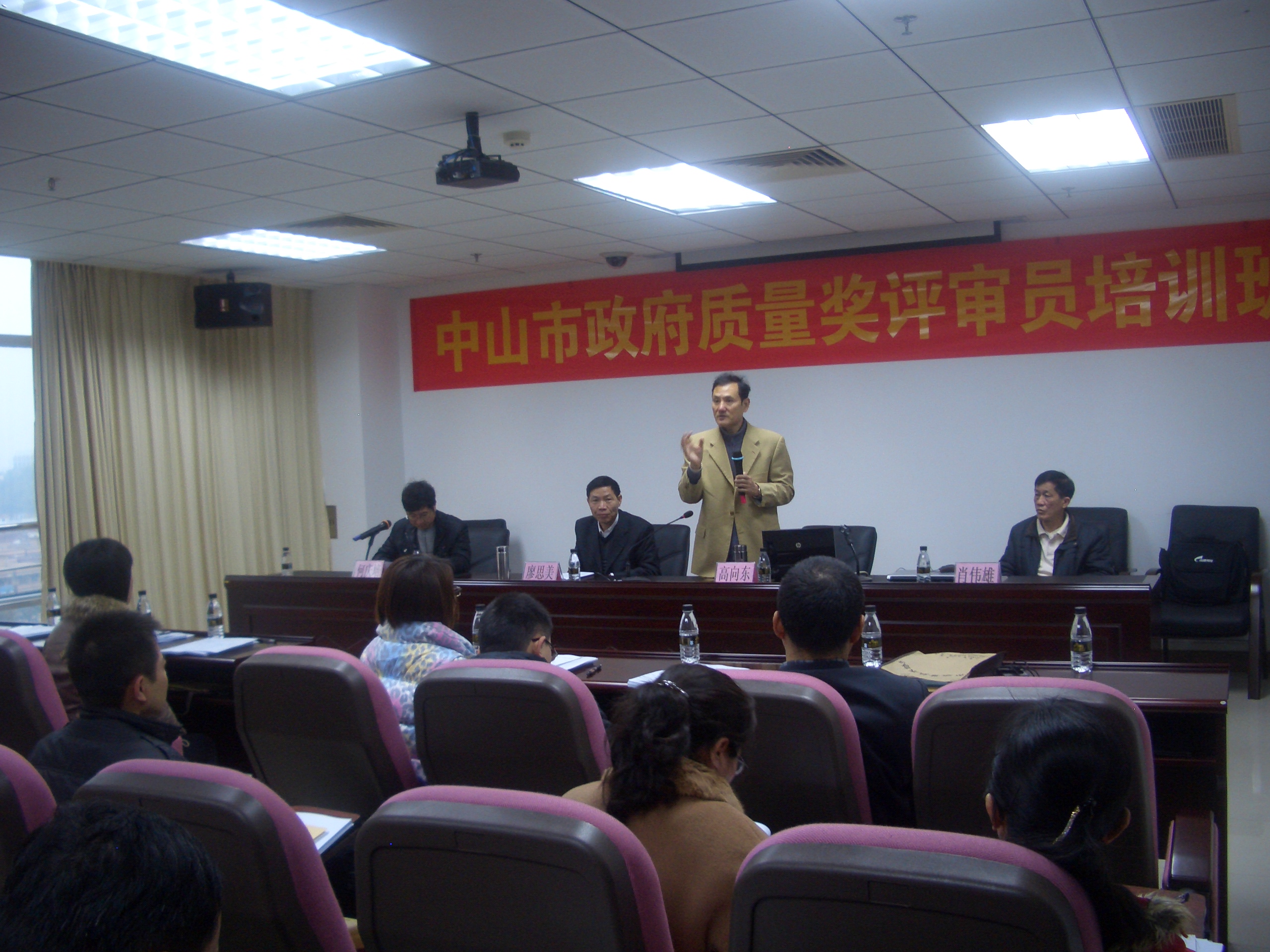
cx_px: 635
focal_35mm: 35
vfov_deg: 40.7
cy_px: 476
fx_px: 1284
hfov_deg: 52.6
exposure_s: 1/25
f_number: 2.6
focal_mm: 5.8
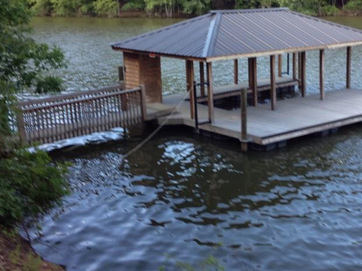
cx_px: 243
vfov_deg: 25.1
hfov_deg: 32.9
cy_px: 89
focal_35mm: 58
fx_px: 606
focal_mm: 4.28
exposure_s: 1/170
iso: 50
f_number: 2.4
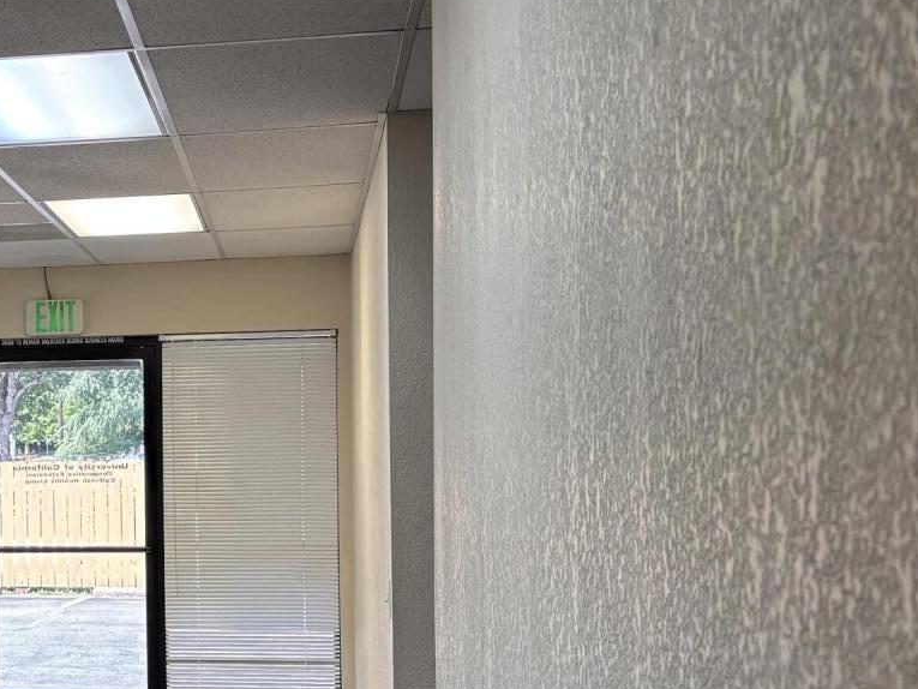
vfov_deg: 21.5
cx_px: -73
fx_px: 1804
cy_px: 461
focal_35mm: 68
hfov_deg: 26.5
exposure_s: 1/120
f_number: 1.6
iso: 80
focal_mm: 5.96
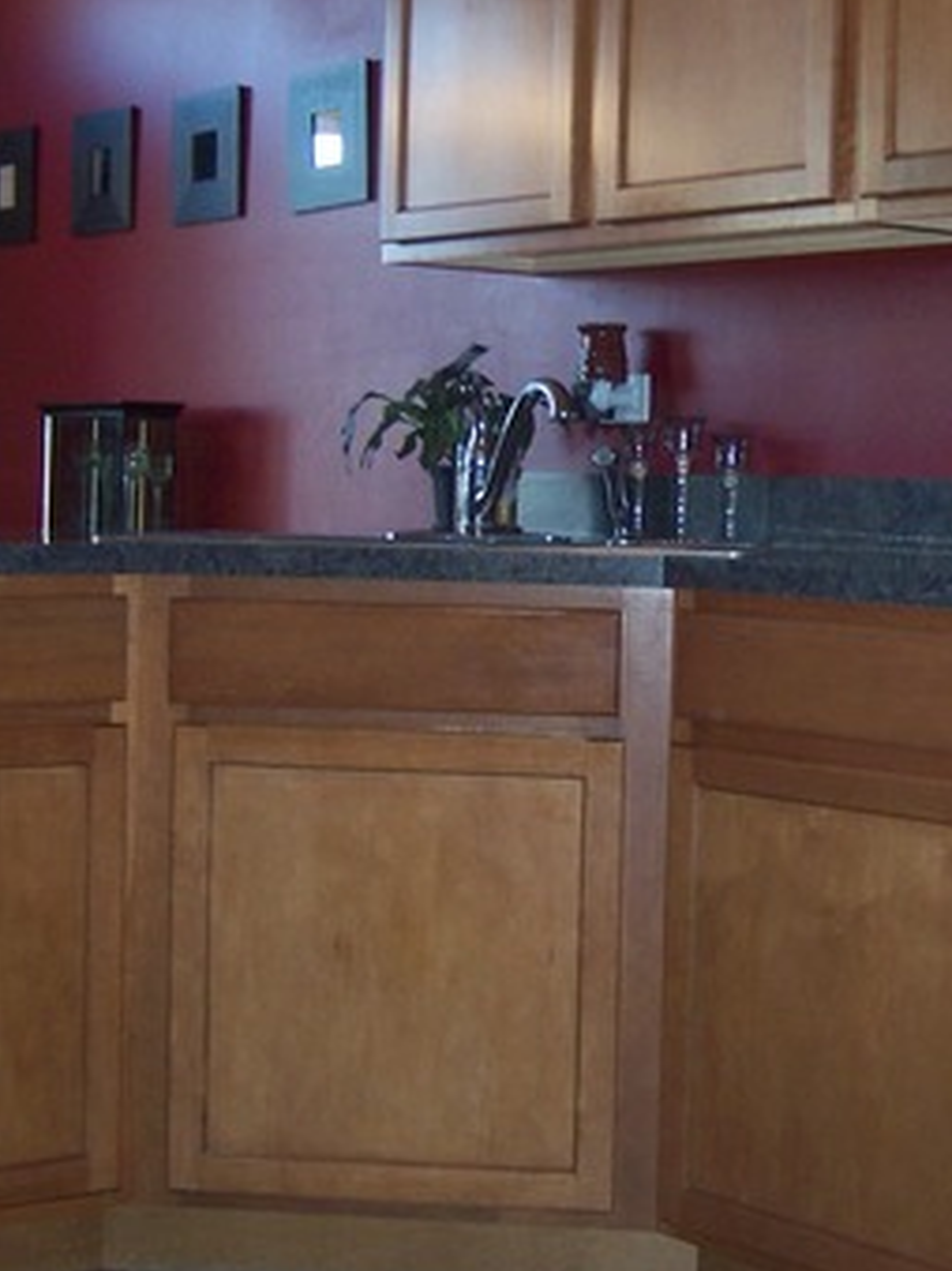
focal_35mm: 68
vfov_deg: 28.5
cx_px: 656
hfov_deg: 21.5
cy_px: 529
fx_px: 2495
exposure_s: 1/60
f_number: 2.8
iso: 125
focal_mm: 6.2
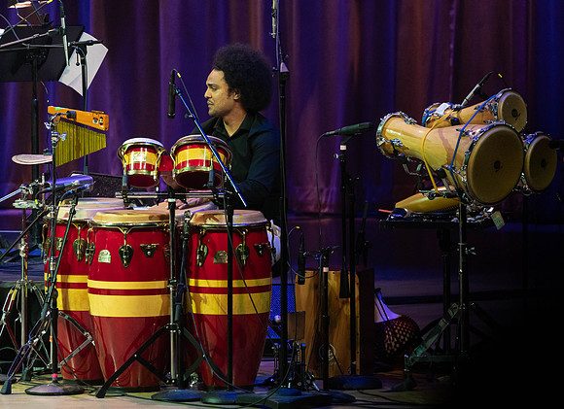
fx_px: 7211
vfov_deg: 3.3
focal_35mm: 448
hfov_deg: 4.5
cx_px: 335
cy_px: 223
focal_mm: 388
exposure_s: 1/250
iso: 3200
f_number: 5.6
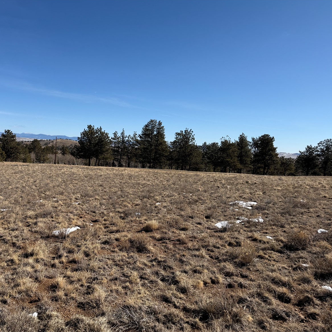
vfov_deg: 55.6
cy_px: 168
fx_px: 315
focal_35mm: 29
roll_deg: +0.9
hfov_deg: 54.5
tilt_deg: -5.0
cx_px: 110
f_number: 1.78
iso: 80
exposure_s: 1/6711
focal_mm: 6.76
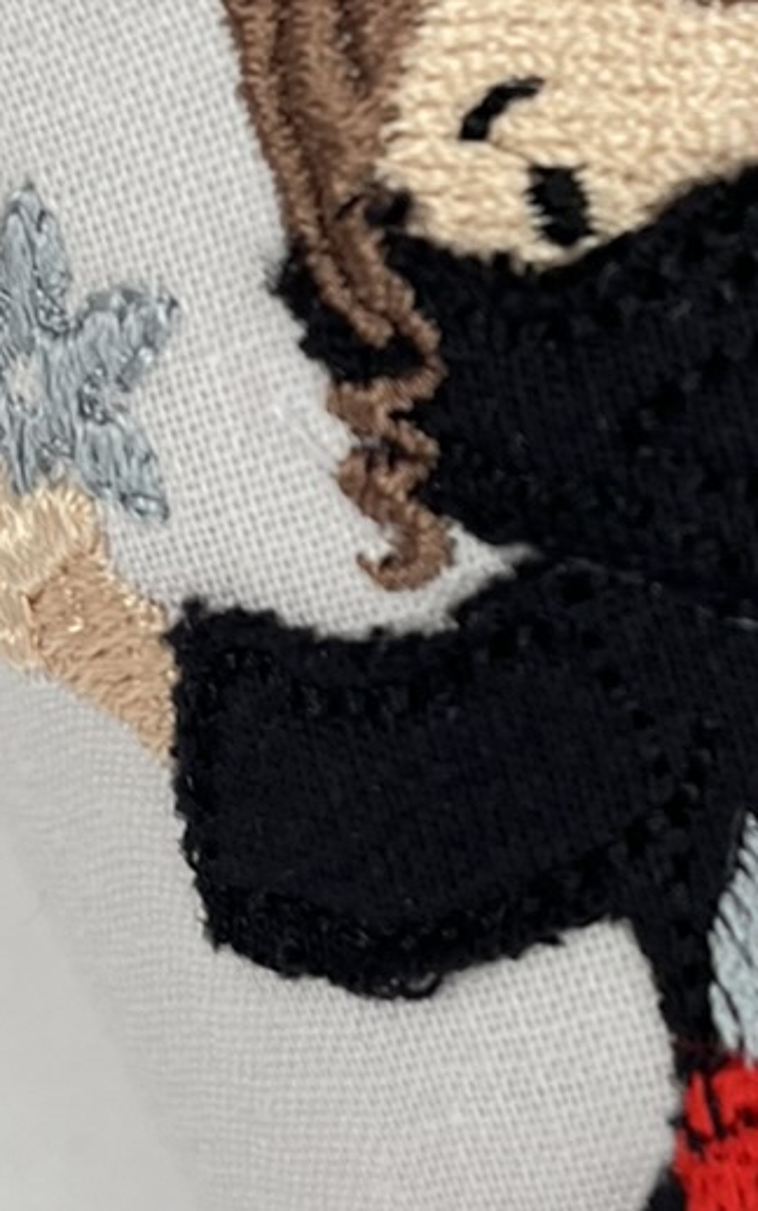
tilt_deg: -61.1
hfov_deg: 11.8
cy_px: 486
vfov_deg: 19.1
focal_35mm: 109
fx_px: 3601
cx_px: 908
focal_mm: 5.1
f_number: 1.6
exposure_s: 1/113
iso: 40
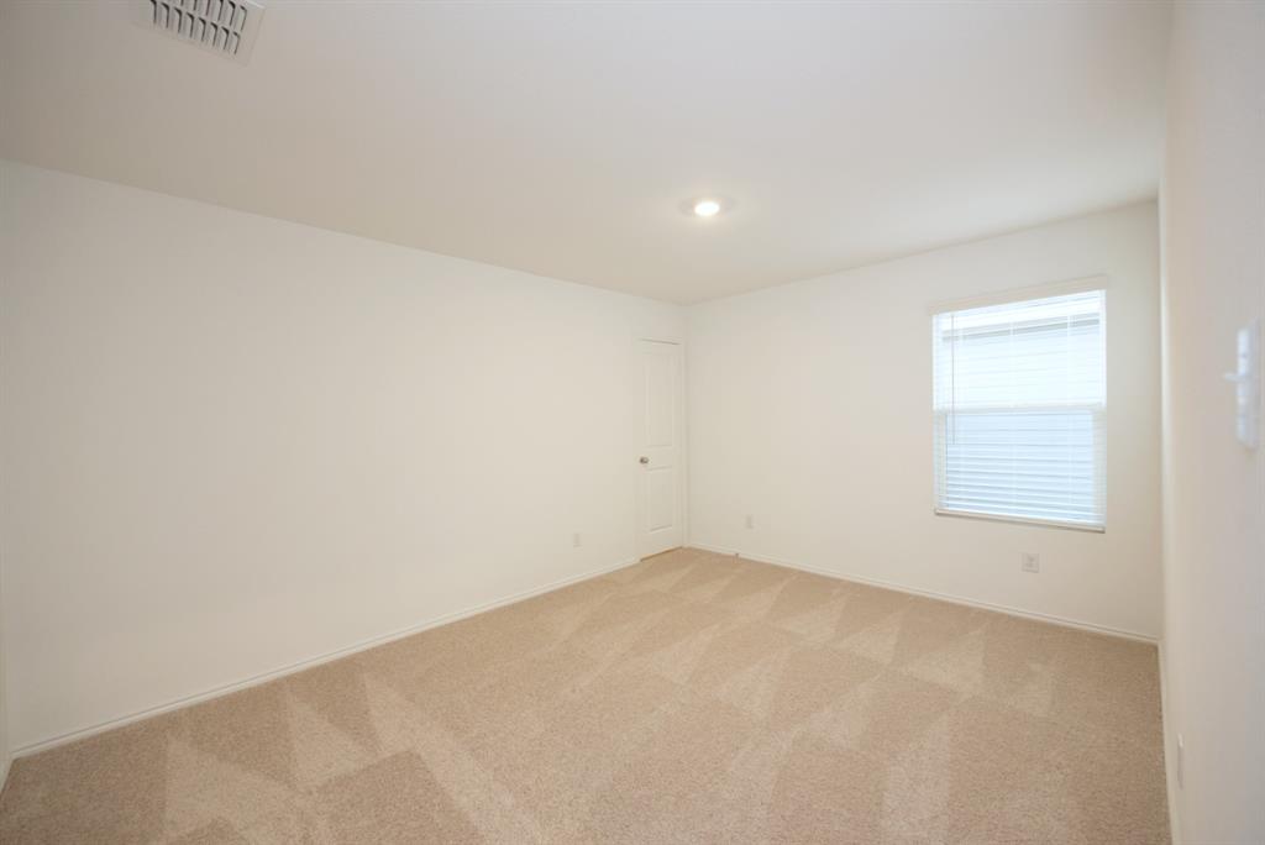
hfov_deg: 104.2
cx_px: 632
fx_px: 492
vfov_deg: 81.3
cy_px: 422
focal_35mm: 14
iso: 800
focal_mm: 14
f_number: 4.5
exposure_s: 1/80
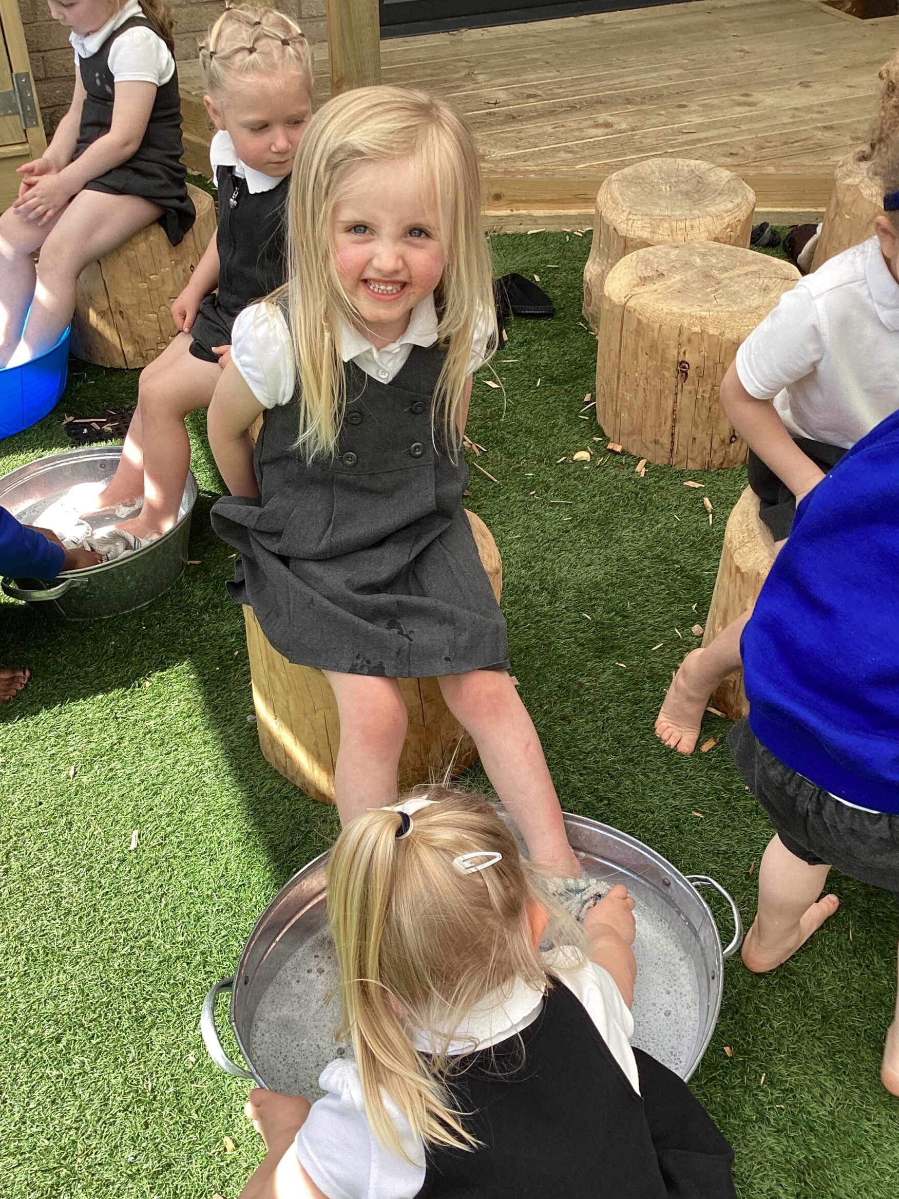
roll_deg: +0.3
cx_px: 443
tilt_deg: -42.3
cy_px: 634
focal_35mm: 34
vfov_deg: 53.9
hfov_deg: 41.8
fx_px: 1177
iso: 25
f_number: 2.4
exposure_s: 1/273
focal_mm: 3.3
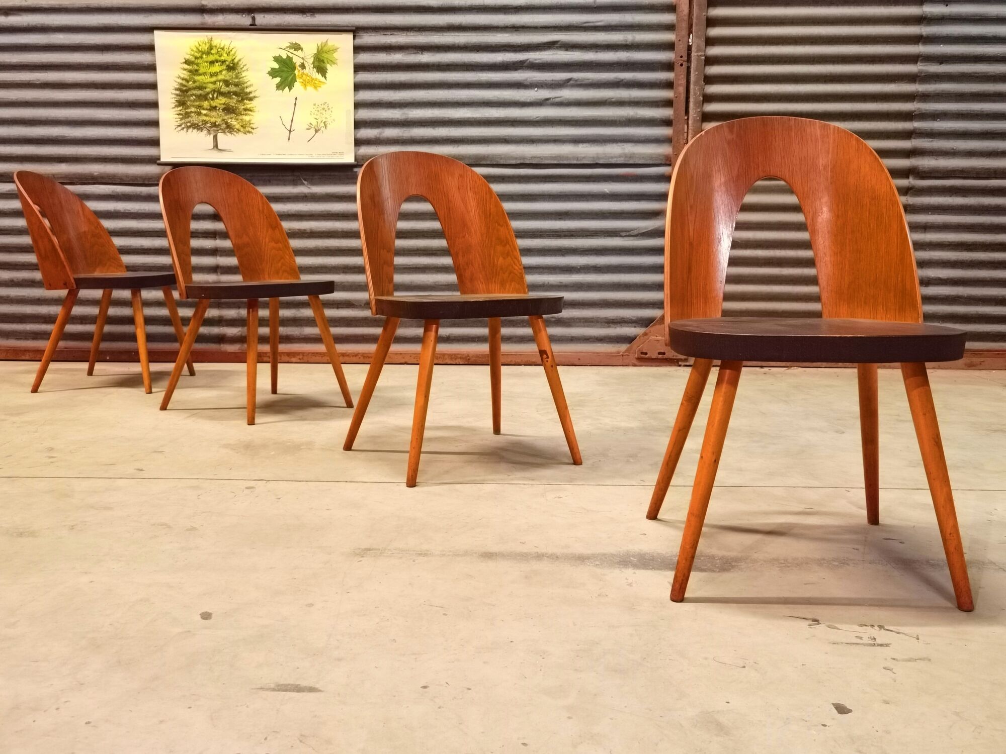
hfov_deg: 60.0
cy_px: 377
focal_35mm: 30
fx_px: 872
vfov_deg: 46.8
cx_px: 503
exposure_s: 1/20
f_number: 1.9
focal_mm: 6.71
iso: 800
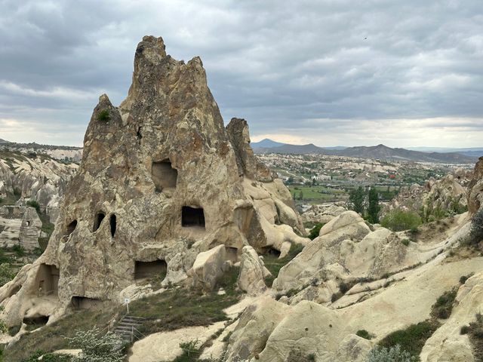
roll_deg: -0.1
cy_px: 181
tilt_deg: -3.4
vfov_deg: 30.3
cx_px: 242
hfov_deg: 39.7
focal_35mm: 48
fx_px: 670
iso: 64
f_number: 1.78
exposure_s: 1/1185
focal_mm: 6.86
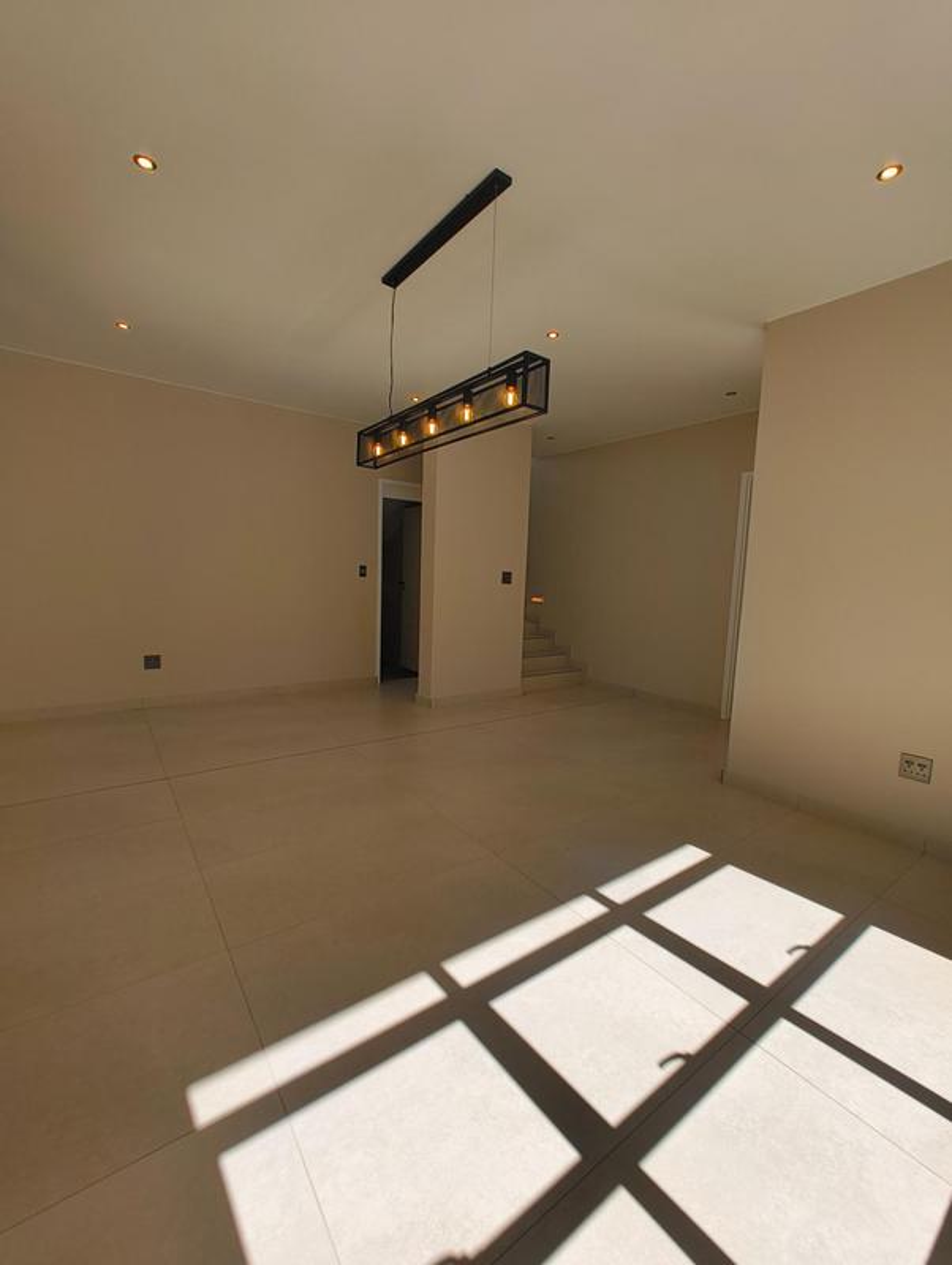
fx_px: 512
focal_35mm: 14
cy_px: 632
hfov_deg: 85.8
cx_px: 476
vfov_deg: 102.0
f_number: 2.2
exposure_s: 1/499
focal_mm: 2.15
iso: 100
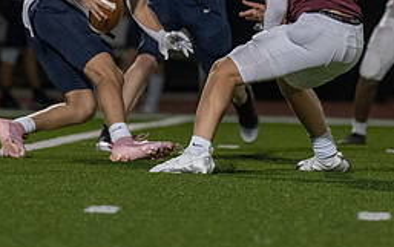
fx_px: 6221
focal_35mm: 579
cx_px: 294
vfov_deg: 2.3
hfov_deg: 3.6
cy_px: -29
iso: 4000
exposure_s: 1/1000
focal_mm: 200
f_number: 2.8
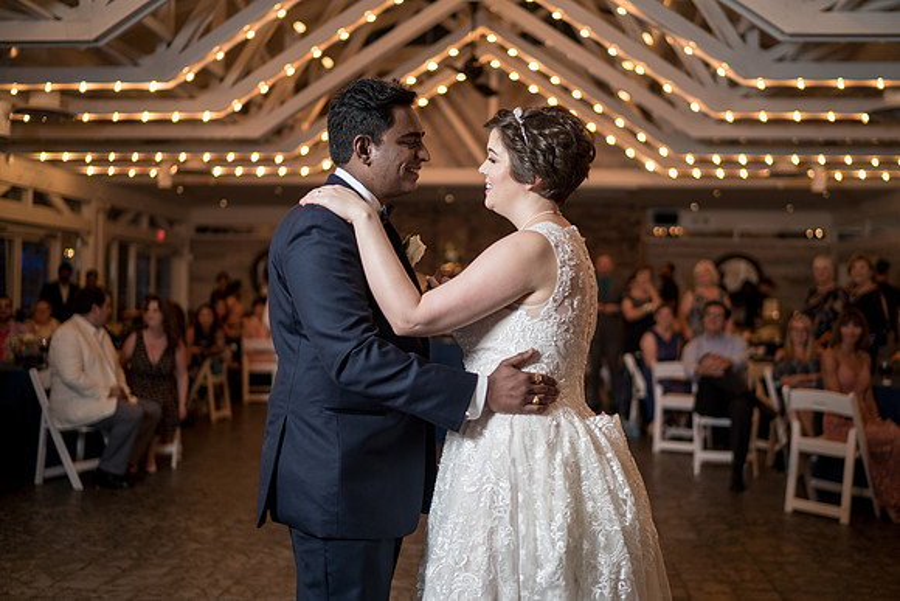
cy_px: 288
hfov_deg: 51.5
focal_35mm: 37
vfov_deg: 35.7
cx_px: 474
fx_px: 932
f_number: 1.4
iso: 200
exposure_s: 1/200
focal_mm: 35
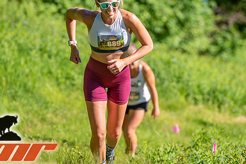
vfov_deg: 3.8
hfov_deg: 5.8
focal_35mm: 358
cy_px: 64
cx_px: 135
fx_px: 2446
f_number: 3.5
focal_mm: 200
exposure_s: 1/640
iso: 100
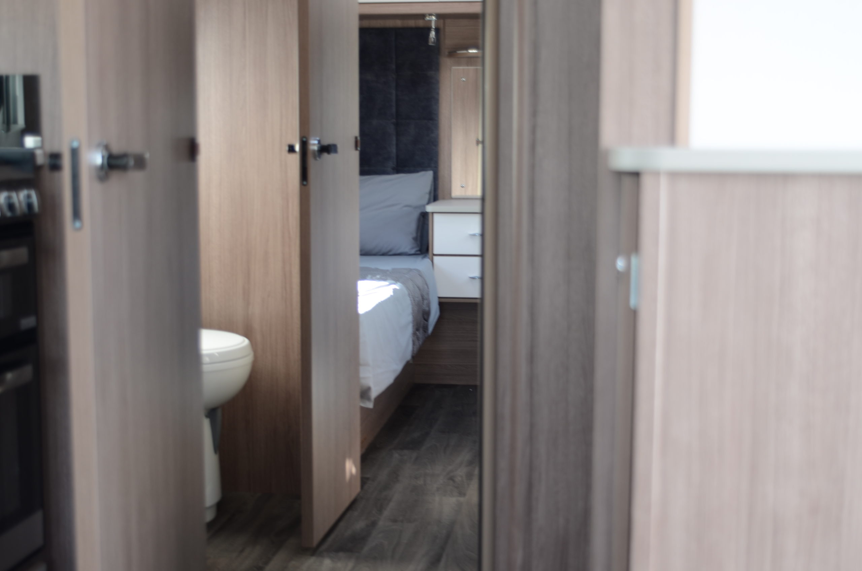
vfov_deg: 25.6
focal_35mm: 52
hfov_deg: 37.9
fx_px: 1255
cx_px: 431
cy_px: 286
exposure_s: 1/20
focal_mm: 35
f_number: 2.8
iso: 100
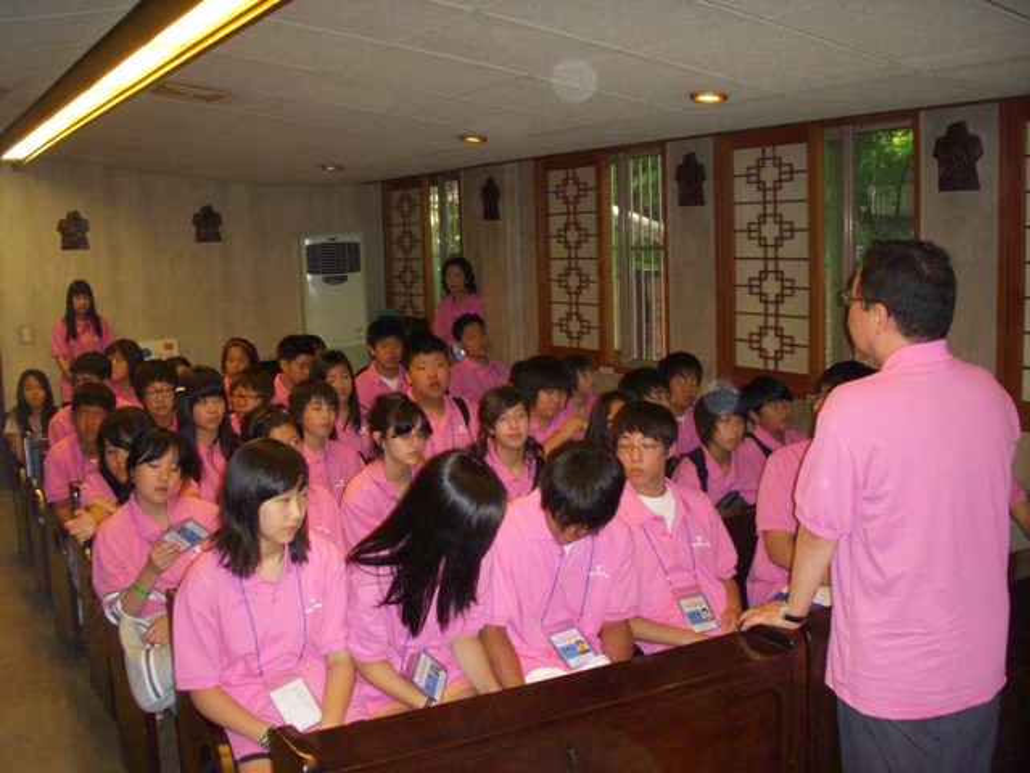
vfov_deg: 37.7
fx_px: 1131
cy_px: 386
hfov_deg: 49.0
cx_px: 515
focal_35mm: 38
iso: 500
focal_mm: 6.3
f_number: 3.3
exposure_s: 1/160
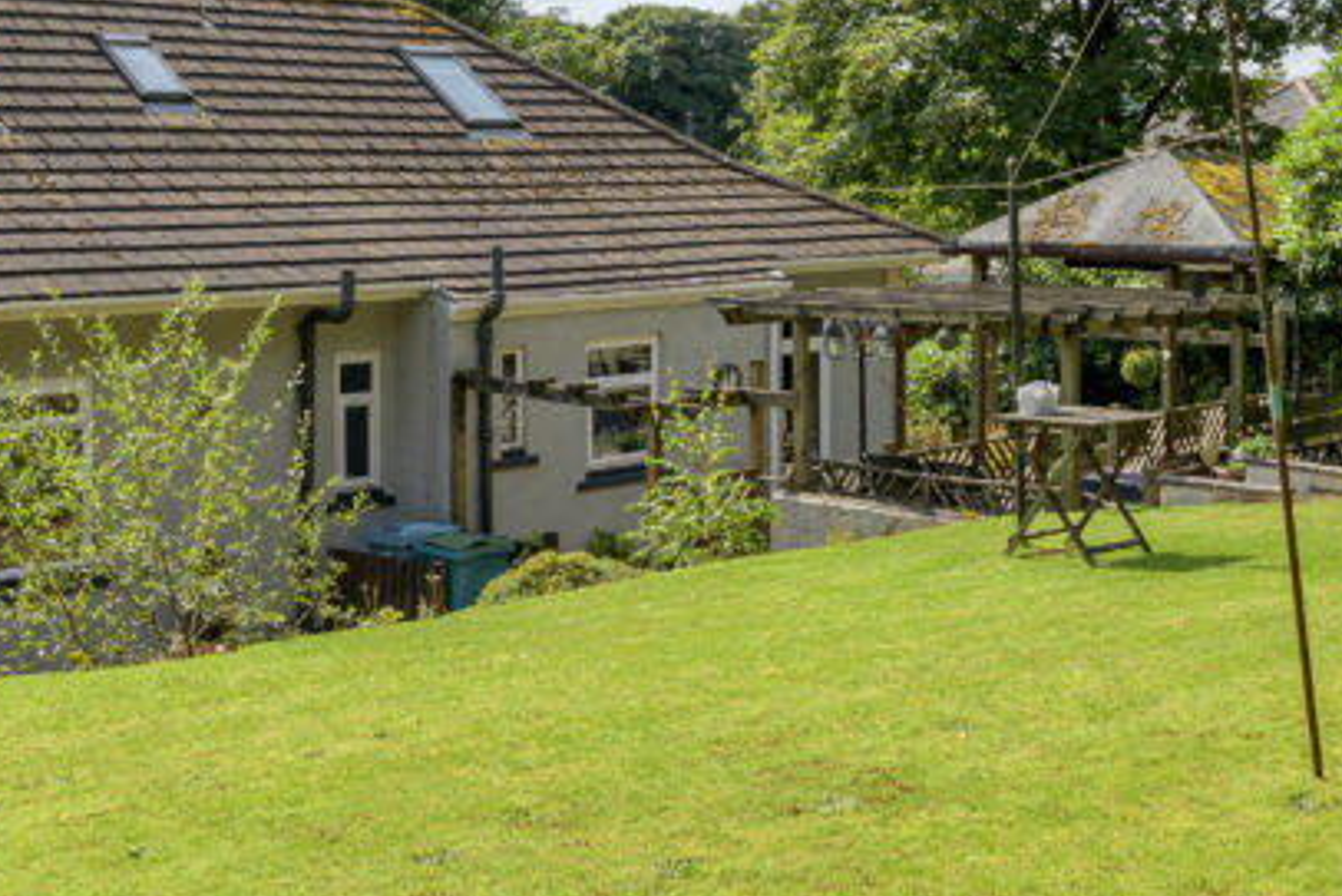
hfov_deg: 37.4
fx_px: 1976
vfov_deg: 25.0
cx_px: 532
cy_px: 147
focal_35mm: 53
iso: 100
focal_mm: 21
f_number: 10
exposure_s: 1/100
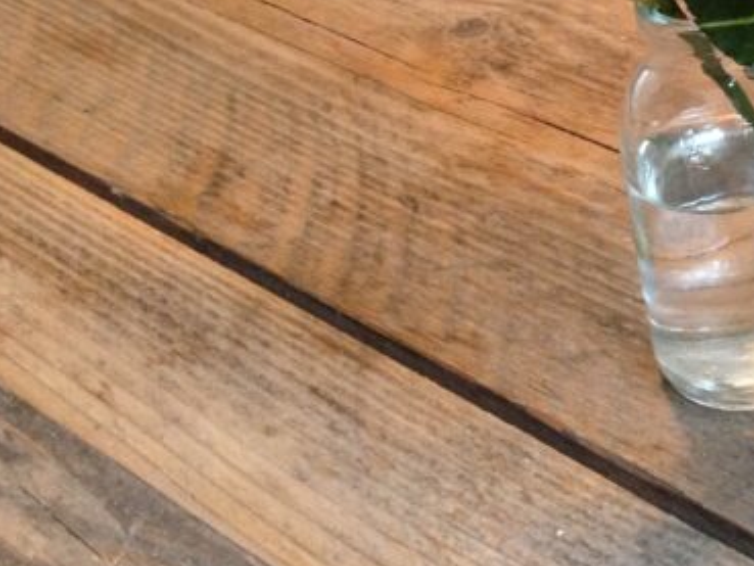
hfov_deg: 18.5
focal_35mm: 97
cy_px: -100
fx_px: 2114
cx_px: 1030
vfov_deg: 14.8
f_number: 2.4
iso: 250
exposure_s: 1/20
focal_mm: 4.28
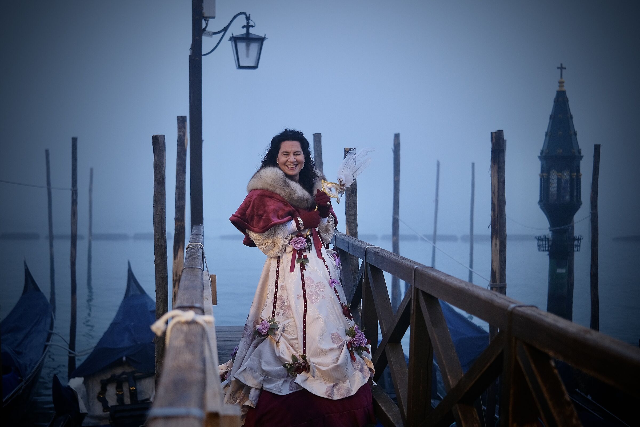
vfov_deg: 32.6
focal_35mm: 41
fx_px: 729
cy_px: 214
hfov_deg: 47.4
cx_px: 320
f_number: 1.2
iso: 400
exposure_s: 1/100
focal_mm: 27
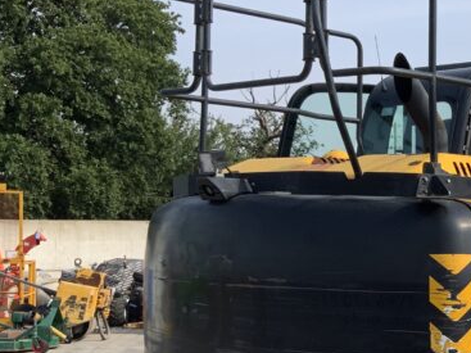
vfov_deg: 18.1
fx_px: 1102
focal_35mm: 81
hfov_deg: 21.5
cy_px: 275
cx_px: 630
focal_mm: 3
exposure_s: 1/1279
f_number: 1.8
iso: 16
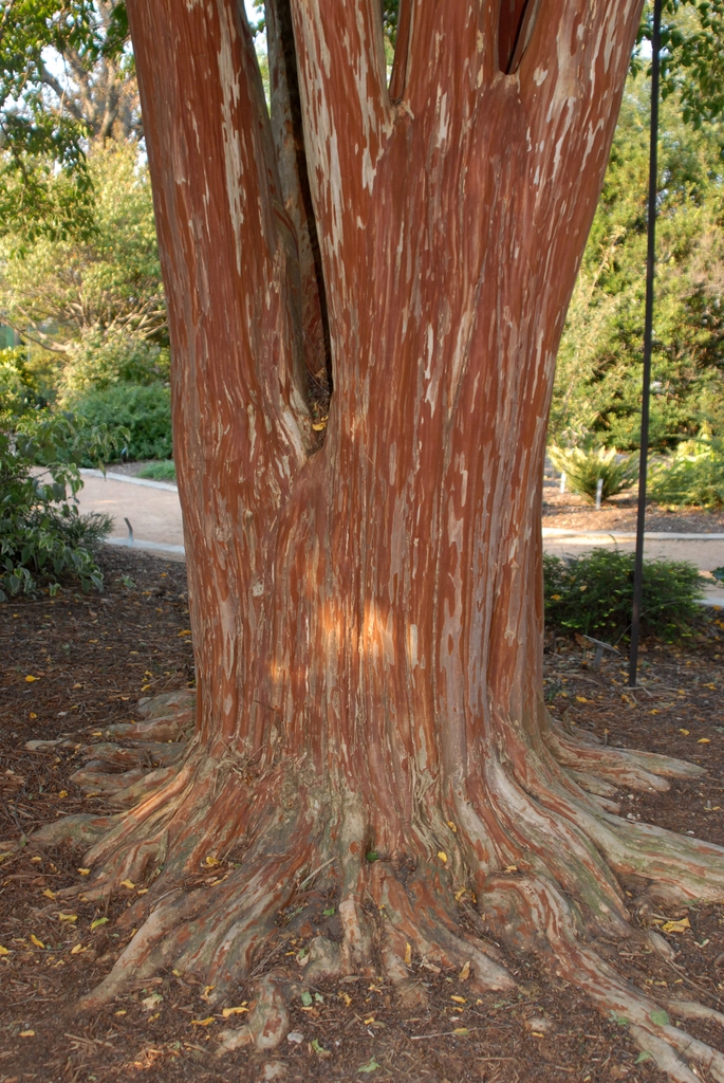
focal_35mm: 42
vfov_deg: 46.4
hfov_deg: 32.0
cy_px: 542
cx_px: 362
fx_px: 1264
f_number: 4
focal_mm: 28
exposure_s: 1/160
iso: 400
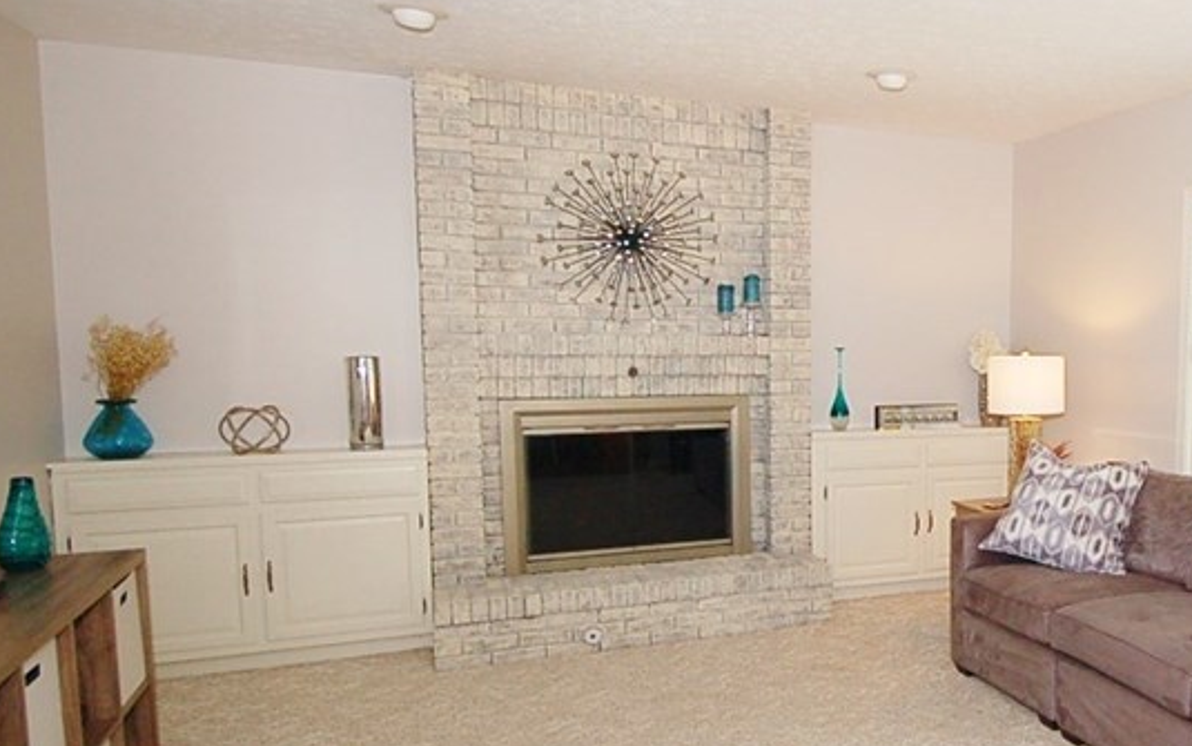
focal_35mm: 31
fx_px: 1008
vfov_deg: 40.5
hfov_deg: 55.4
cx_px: 1006
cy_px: 441
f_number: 5
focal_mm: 10
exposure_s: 1/60
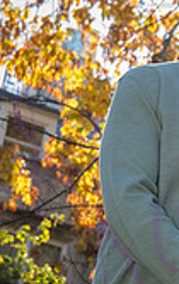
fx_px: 1811
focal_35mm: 233
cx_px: 222
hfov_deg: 5.6
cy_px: 107
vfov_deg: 9.0
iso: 640
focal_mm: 85
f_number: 10
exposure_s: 1/160
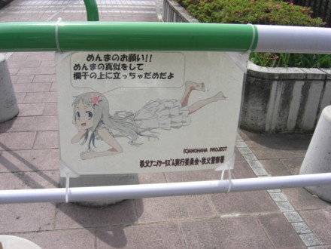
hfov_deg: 49.0
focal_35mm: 38
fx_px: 363
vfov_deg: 37.7
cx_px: 166
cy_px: 124
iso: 80
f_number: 8
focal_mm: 7.9
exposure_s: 1/200
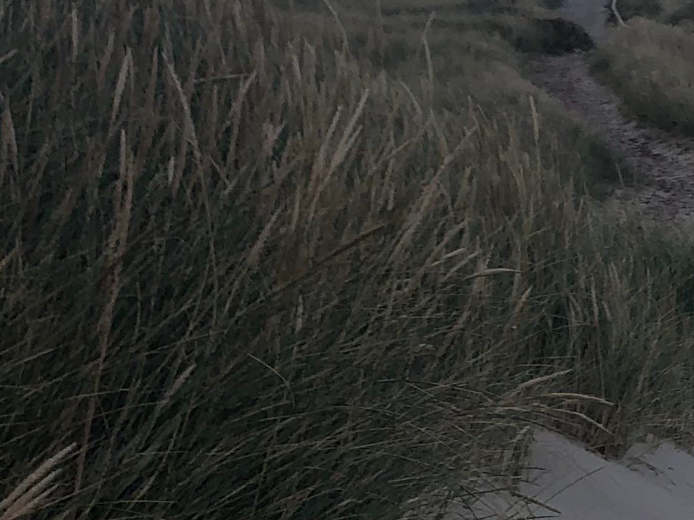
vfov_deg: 13.6
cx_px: 1122
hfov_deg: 17.1
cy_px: -303
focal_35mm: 101
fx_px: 2024
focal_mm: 4
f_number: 1.8
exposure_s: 1/338
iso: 20
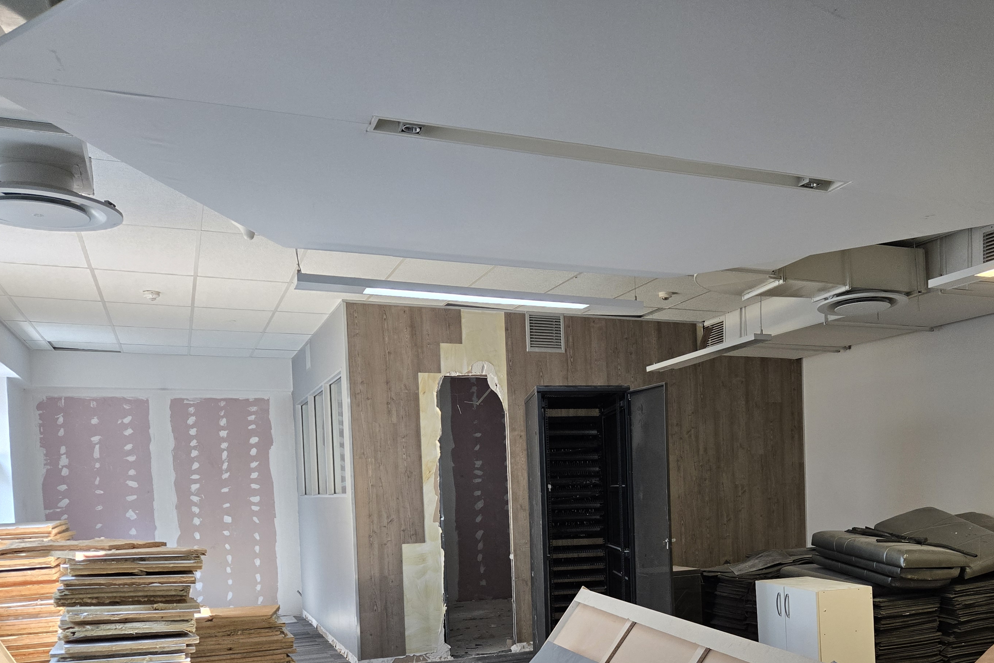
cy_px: 521
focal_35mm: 35
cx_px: 682
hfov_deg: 53.1
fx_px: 966
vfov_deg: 36.7
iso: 250
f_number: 1.8
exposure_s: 1/100
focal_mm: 5.4
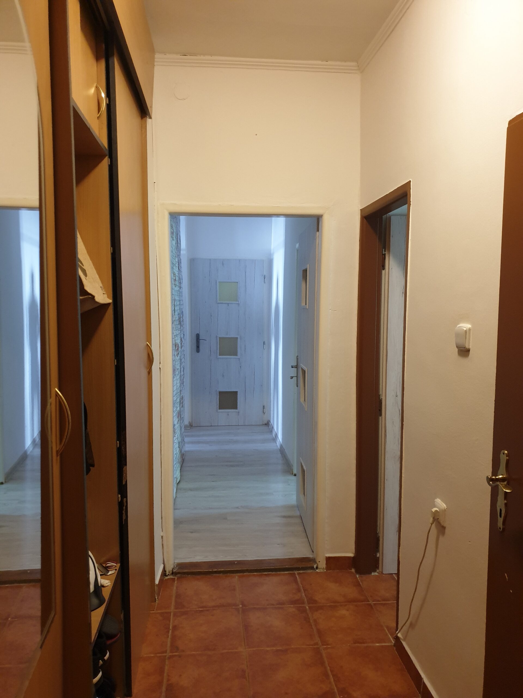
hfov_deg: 53.1
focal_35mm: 26
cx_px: 262
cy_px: 349
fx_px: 524
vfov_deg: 67.3
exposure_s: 1/33
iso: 320
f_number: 1.5
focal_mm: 4.3
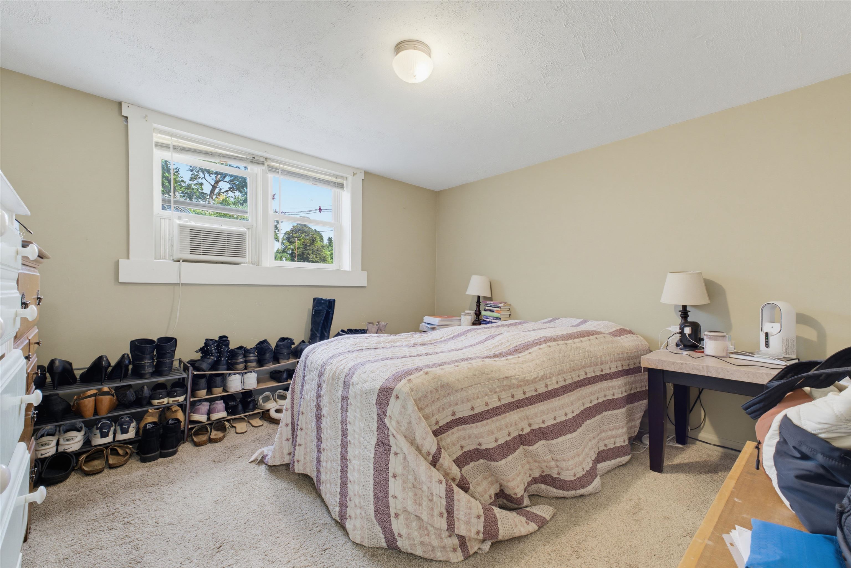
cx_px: 426
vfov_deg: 77.3
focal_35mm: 15
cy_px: 284
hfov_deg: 100.4
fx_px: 355
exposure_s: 1.6
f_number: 9
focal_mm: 10
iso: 250
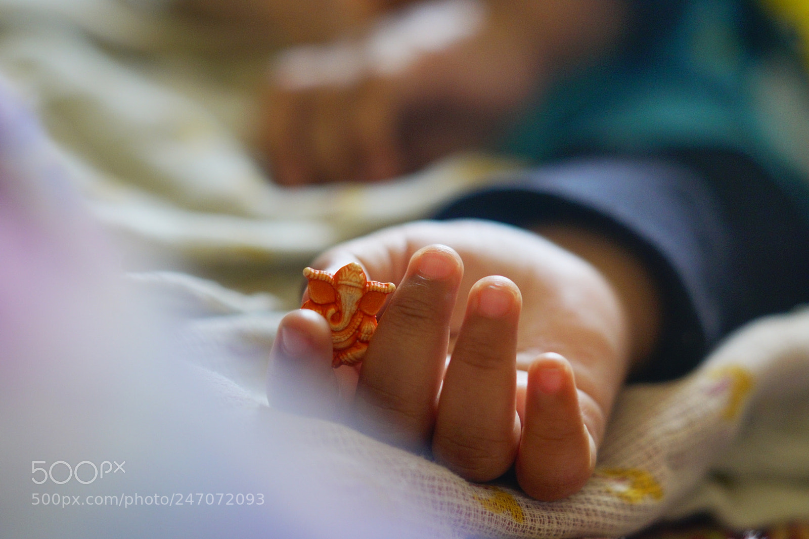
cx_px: 404
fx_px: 1685
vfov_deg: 18.2
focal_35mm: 75
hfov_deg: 27.0
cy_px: 270
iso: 400
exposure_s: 1/10
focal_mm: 50
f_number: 2.4
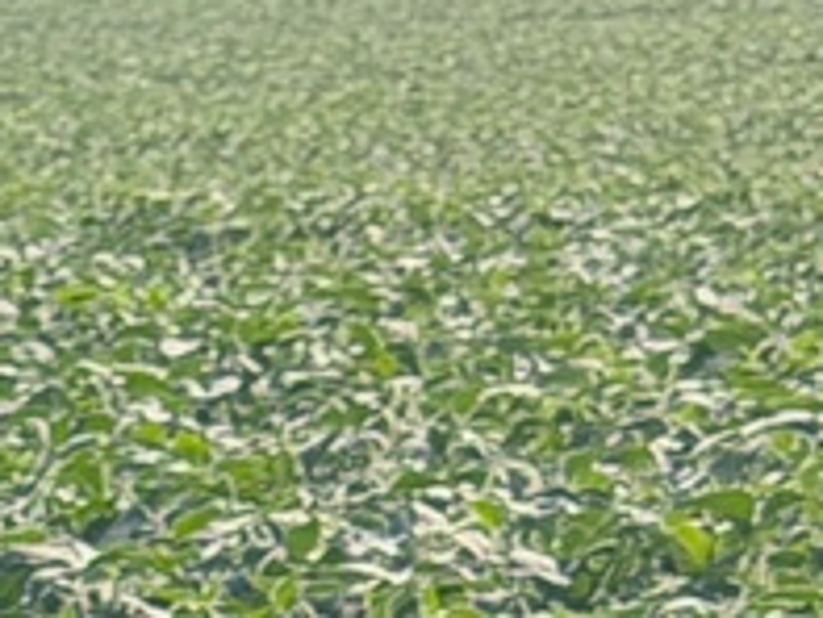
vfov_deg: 4.2
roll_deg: +2.2
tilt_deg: -8.5
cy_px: 1336
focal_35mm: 351
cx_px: -1880
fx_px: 8350
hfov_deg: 5.2
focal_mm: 6.76
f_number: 1.78
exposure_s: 1/5208
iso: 80
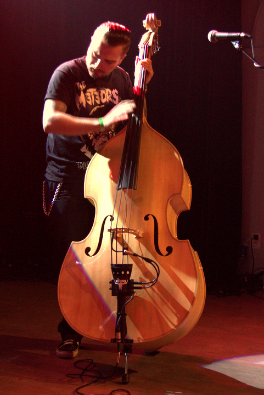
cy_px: 198
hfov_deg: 34.3
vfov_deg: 49.5
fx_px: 428
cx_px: 132
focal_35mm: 39
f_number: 2.8
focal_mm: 26
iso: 3200
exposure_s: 1/80
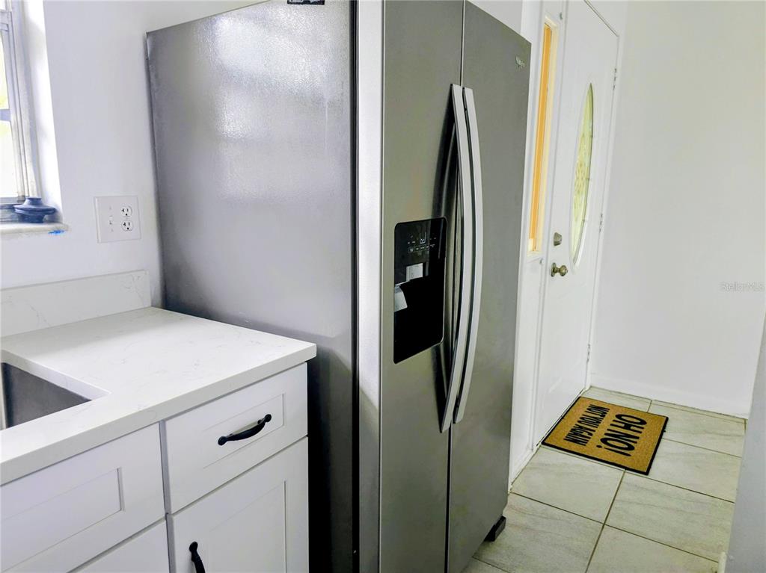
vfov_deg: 58.8
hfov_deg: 74.0
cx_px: 383
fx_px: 509
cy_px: 286
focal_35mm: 23
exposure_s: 1/60
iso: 100
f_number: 1.7
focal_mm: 6.3
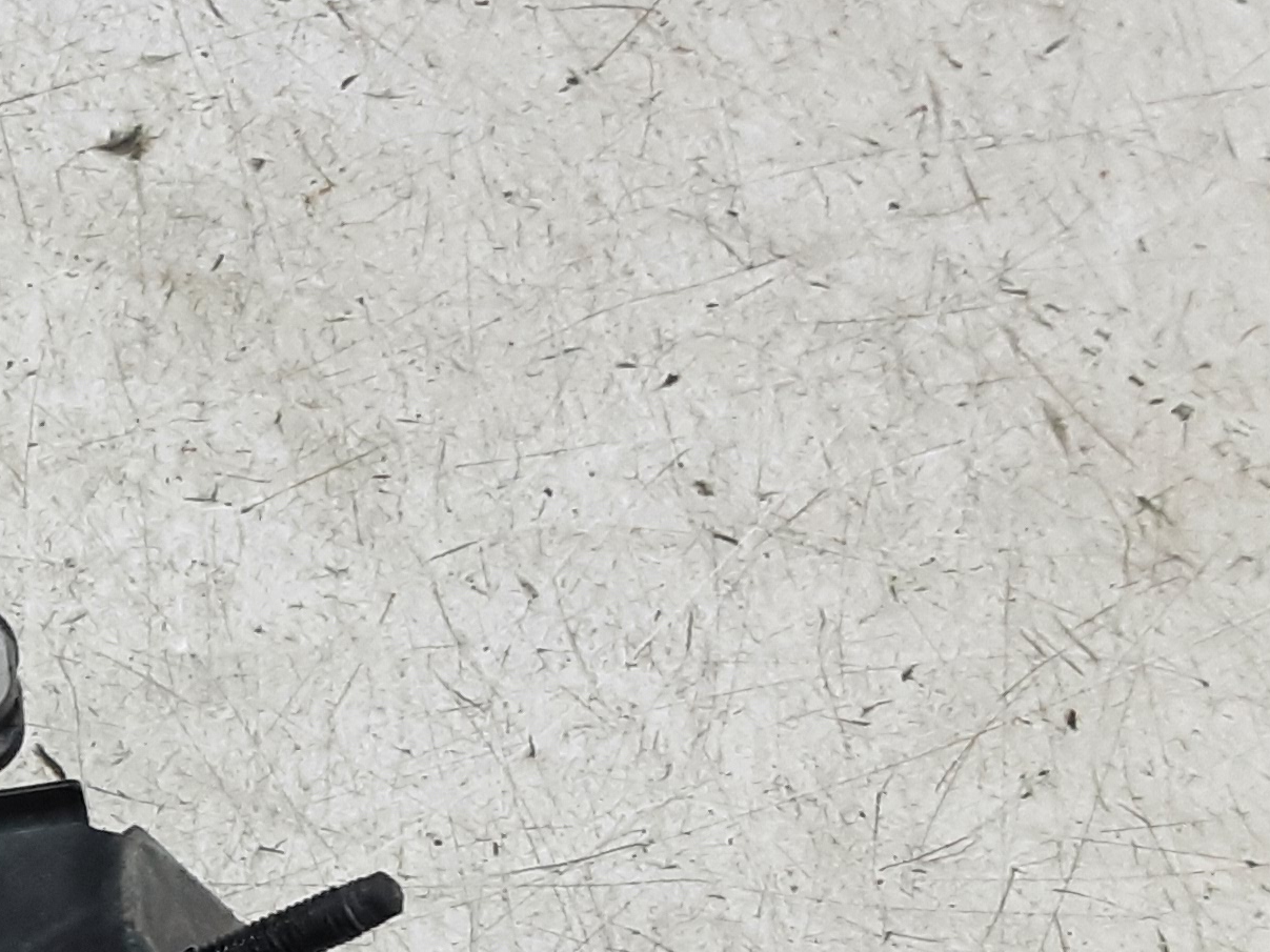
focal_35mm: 73
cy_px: 1061
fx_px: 2678
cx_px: -417
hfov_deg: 23.4
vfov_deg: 19.3
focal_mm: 2.91
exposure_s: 1/50
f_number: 1.9
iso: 100
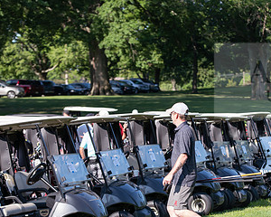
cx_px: 187
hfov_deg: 12.9
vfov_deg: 10.4
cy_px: 152
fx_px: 1195
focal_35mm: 149
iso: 100
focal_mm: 82
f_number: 3.5
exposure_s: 1/400
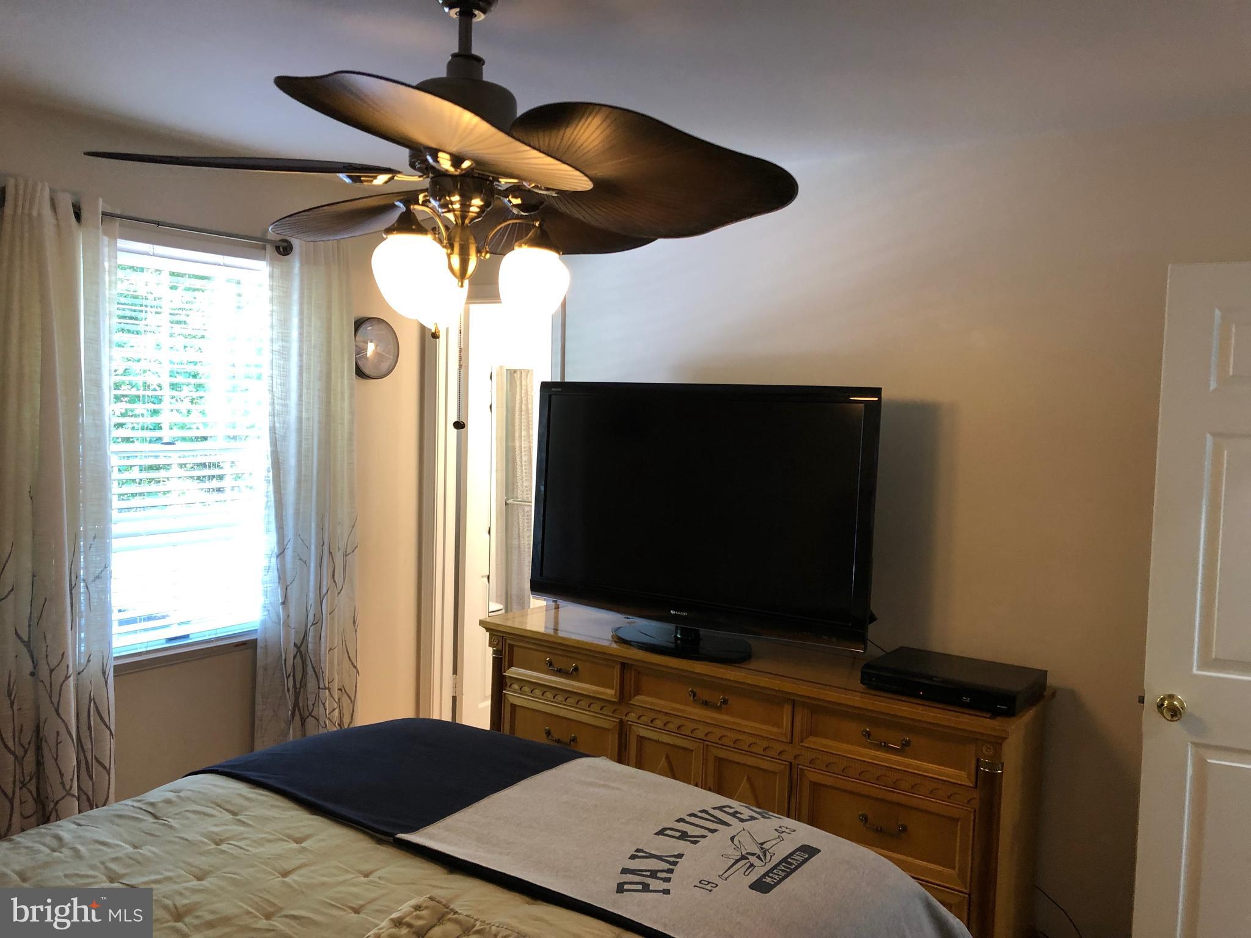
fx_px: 1012
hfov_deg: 63.4
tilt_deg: -3.9
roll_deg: -1.7
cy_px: 469
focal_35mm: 28
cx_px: 626
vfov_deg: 49.7
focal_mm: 4
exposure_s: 1/15
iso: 40
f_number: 1.8
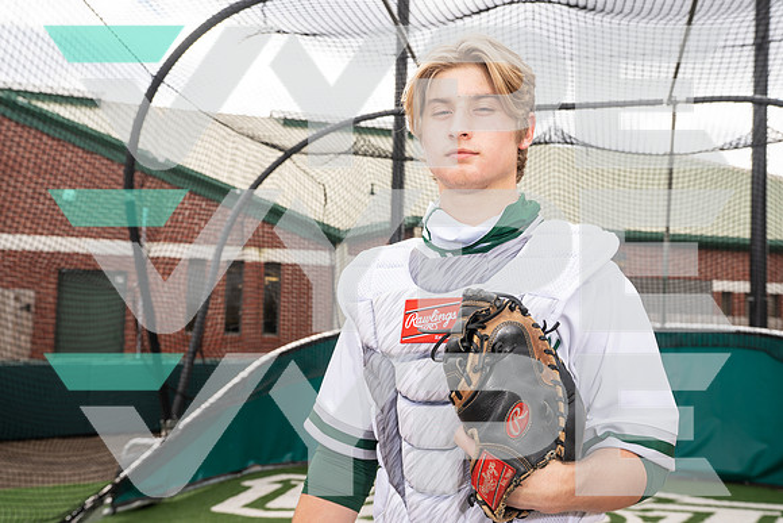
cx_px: 404
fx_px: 875
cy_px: 270
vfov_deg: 33.3
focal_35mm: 40
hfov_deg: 48.2
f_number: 6.3
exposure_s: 1/125
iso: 100
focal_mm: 39
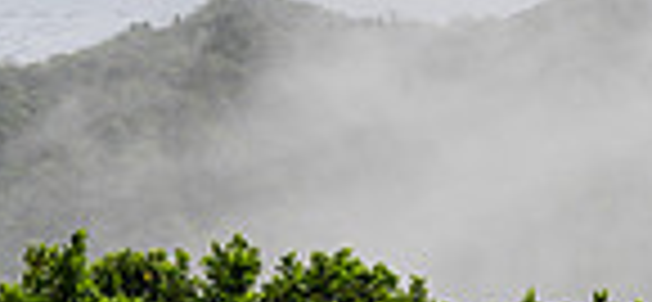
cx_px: 673
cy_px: -5
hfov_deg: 17.1
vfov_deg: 8.1
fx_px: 2108
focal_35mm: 127
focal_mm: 24
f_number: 8
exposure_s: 1/200
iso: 125
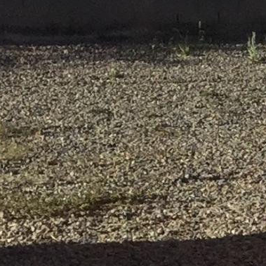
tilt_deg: -12.2
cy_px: 302
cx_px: 1002
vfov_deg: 8.5
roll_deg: +1.0
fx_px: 1765
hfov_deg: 6.9
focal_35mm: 203
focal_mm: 4.15
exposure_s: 1/2825
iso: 32
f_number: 2.2
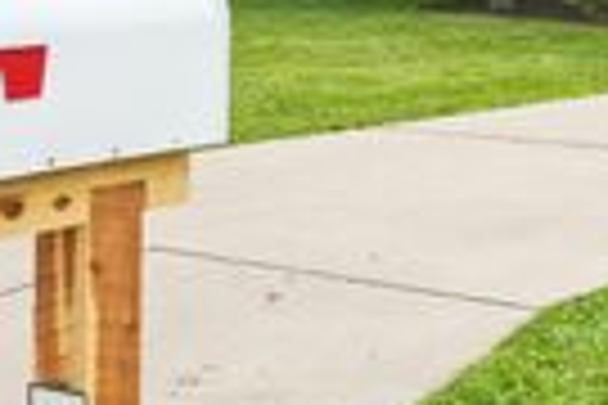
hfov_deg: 20.1
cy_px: -115
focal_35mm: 100
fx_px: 1689
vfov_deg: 13.2
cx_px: 536
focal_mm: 27
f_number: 8
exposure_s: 1/1000
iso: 400
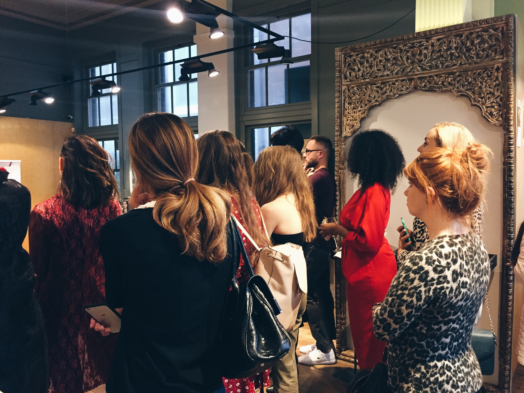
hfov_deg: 61.7
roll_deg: -0.4
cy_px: 196
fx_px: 439
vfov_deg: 48.2
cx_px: 262
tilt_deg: -3.1
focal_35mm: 29
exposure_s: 1/33
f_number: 2.2
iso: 250
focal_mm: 4.15
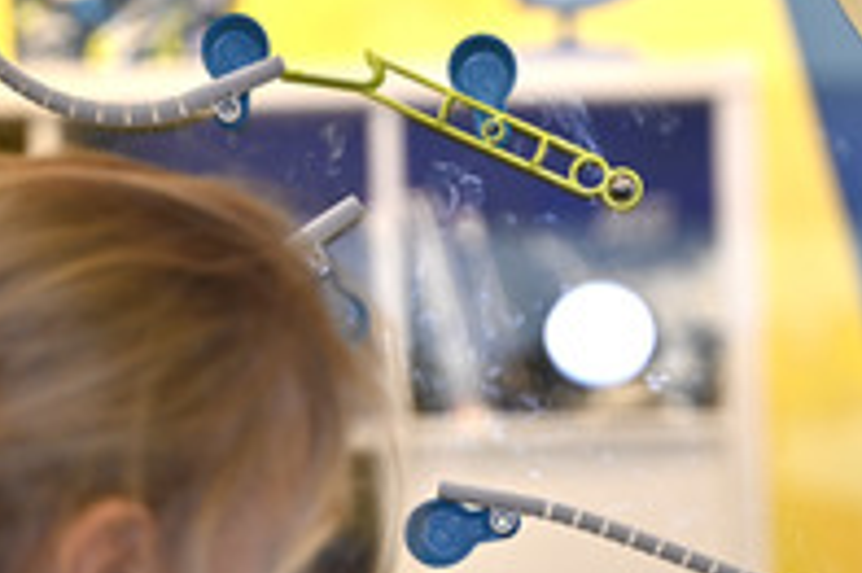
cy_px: 494
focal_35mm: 172
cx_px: 523
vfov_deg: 7.9
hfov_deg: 12.0
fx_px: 4115
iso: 250
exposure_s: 1/100
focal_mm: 75
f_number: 2.8
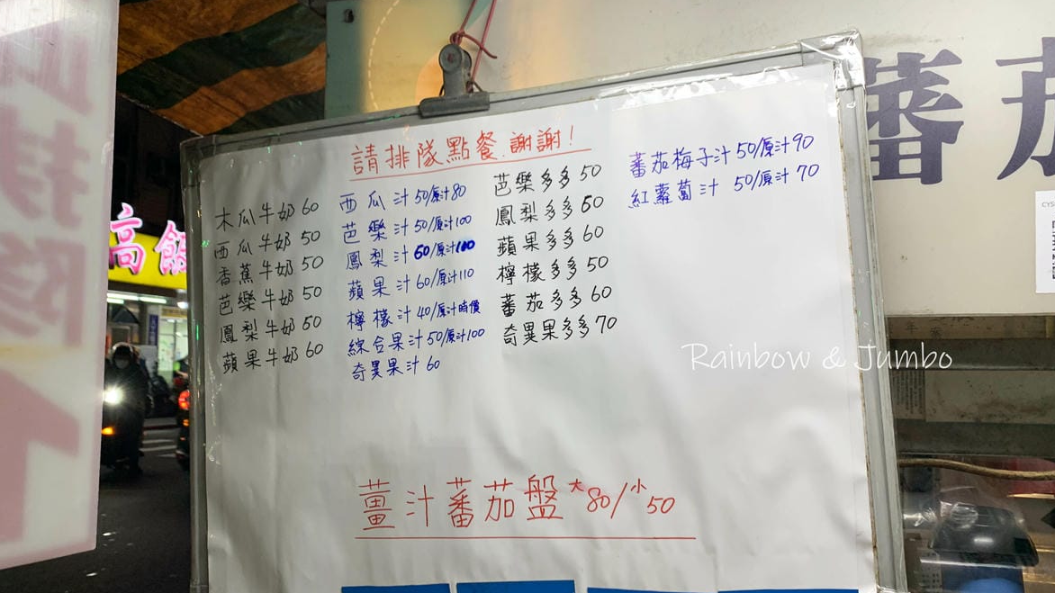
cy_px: 342
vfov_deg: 40.1
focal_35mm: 29
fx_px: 811
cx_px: 526
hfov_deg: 66.1
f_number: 1.8
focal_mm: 4.25
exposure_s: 1/120
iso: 64
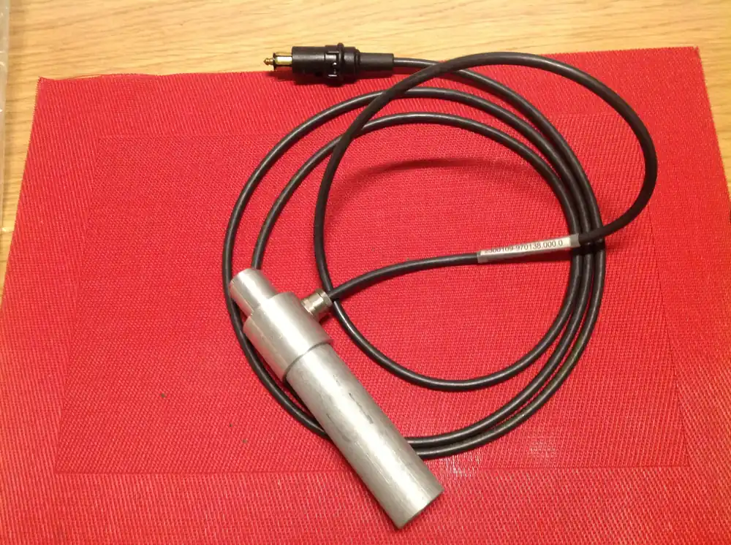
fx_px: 738
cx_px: 366
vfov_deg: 40.6
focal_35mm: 35
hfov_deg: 52.7
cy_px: 272
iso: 200
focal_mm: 4.28
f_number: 2.4
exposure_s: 1/15
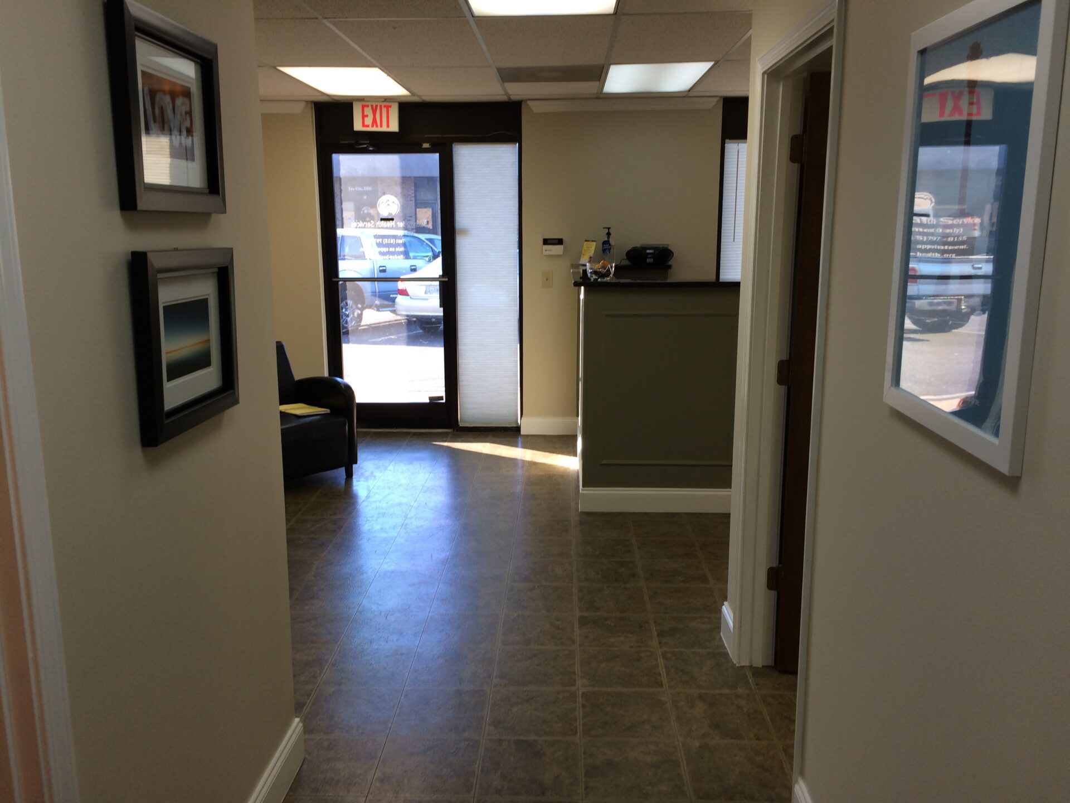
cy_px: 402
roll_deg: +0.1
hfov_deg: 61.7
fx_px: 896
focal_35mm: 29
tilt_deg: -12.0
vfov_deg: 48.2
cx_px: 535
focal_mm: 4.15
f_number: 2.2
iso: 40
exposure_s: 1/60
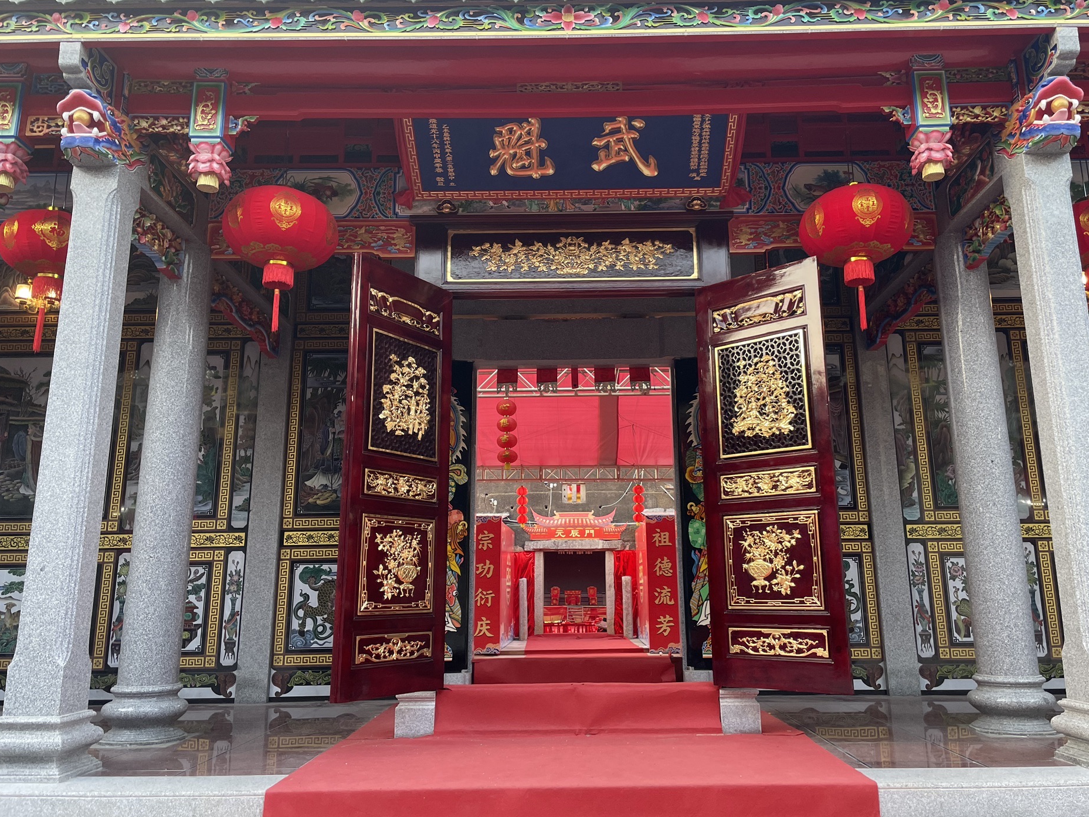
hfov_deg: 63.4
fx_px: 881
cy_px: 400
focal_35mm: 28
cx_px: 569
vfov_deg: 49.7
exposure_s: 1/121
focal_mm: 4.2
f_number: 1.6
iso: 100
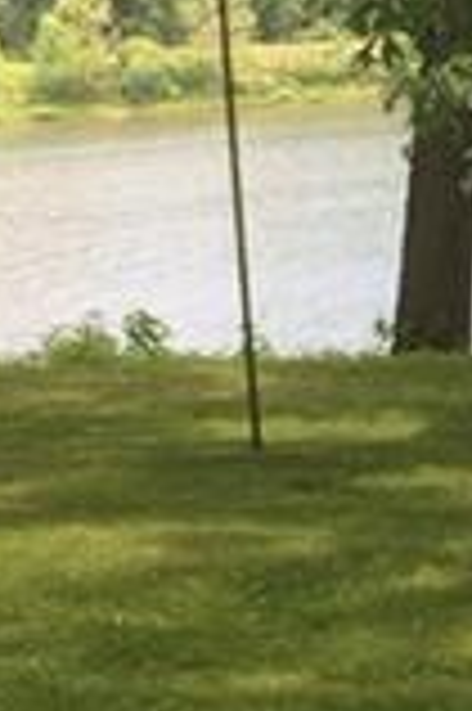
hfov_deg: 9.0
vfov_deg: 14.0
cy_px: 320
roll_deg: +4.4
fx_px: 2897
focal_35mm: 147
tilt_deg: -7.0
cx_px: 769
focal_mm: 4.15
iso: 32
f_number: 2.2
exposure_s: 1/308
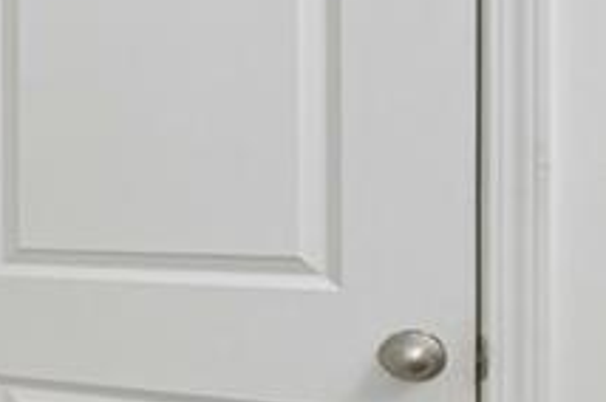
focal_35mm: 67
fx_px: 1126
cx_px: -807
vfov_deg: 20.2
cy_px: 194
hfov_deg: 15.8
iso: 400
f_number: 8
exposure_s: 1/15
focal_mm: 14
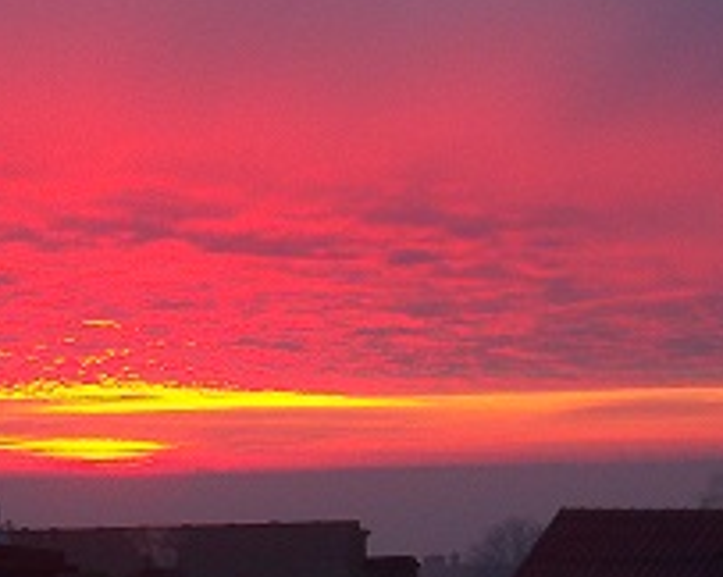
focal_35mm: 202
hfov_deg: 9.5
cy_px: 160
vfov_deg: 7.6
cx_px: 78
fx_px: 4318
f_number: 4.2
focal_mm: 16.3
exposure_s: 1/40
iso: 80
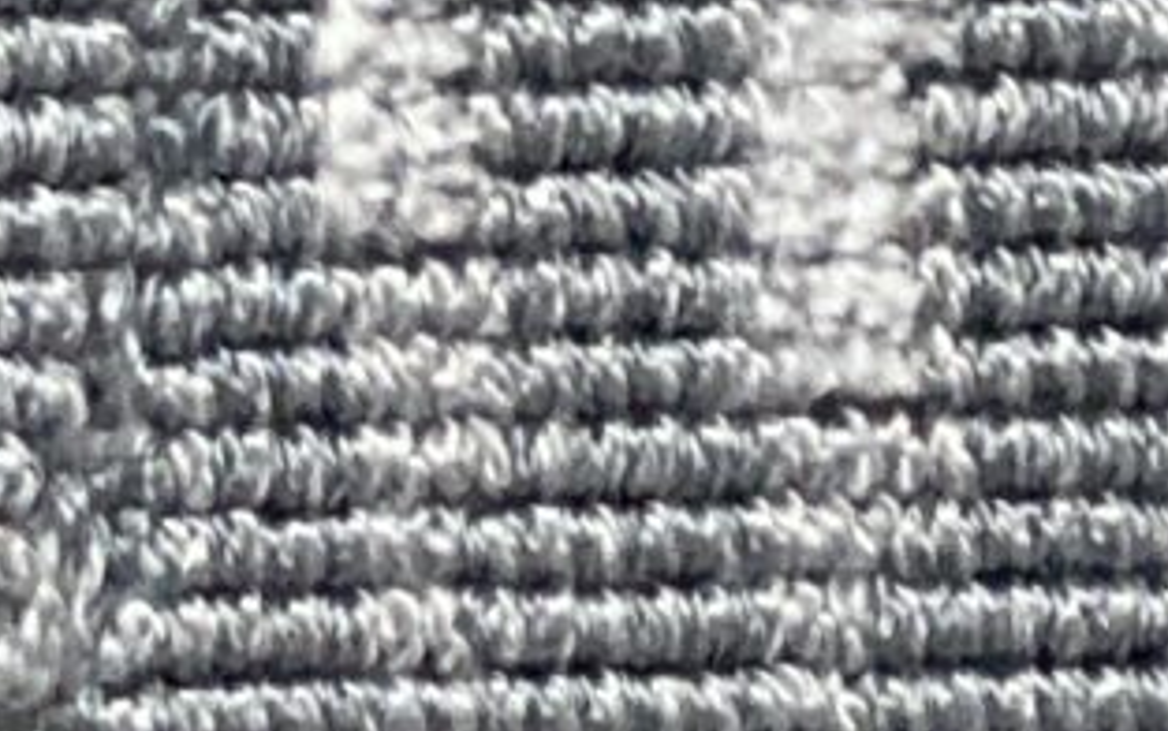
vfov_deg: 2.9
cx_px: -26
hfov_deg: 4.6
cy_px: 257
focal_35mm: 451
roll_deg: -4.8
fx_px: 14364
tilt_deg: -28.8
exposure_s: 1/122
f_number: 2
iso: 200
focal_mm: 6
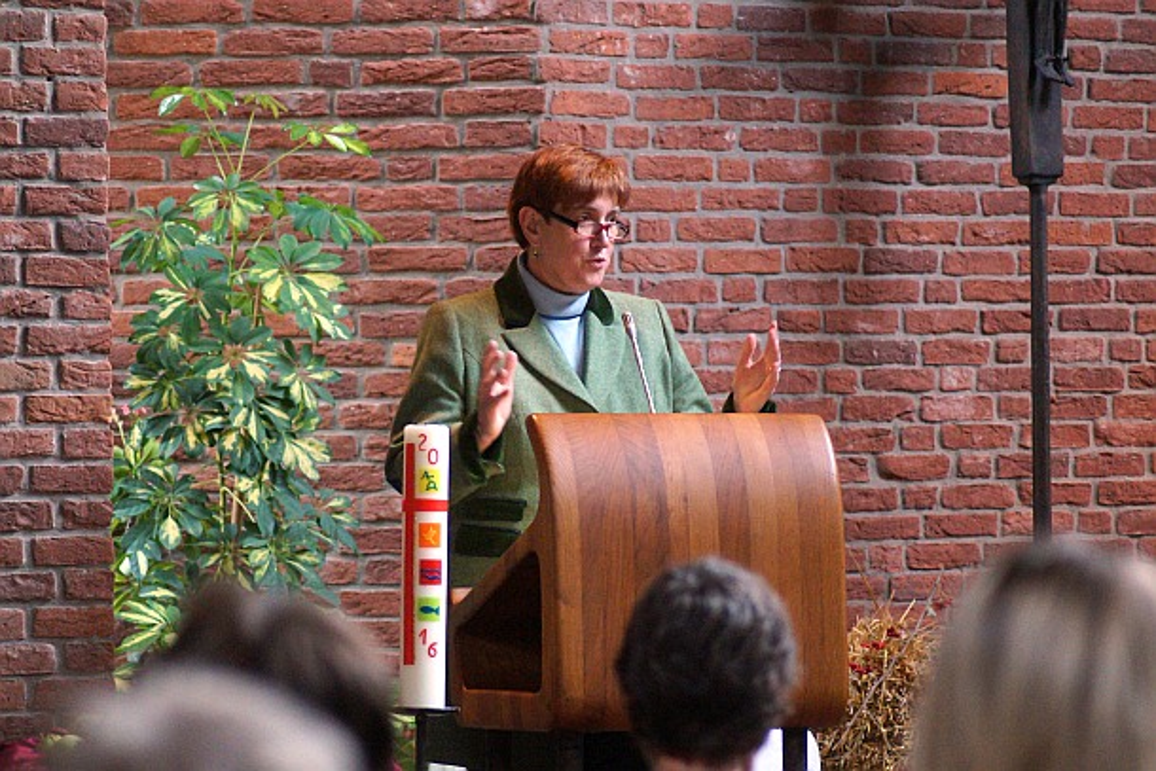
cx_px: 578
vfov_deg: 7.6
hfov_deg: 11.4
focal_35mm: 180
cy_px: 386
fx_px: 5781
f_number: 4
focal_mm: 120
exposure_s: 1/125
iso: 3200
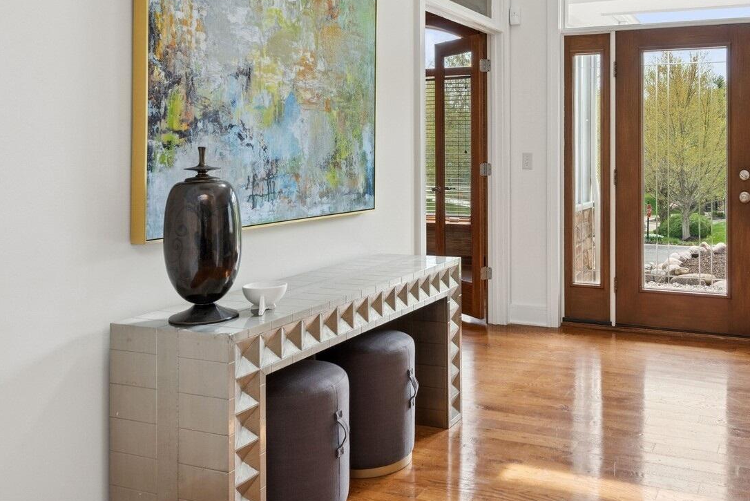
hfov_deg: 53.5
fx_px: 729
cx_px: 490
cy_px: 152
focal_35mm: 35
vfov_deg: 37.3
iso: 200
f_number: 11
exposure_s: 1/15
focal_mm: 19
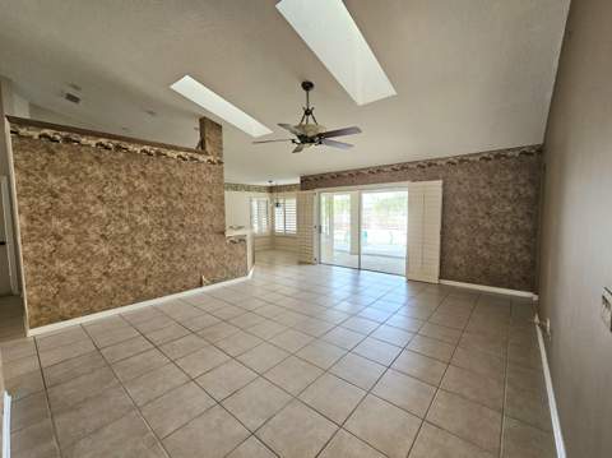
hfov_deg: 106.2
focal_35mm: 13
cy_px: 229
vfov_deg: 89.8
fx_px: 230
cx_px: 306
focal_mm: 2.2
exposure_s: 1/60.2
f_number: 2.2
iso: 125
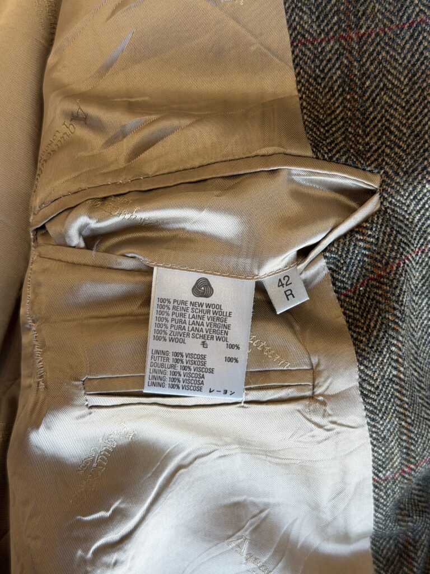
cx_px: 215
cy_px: 287
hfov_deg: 30.3
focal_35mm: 48
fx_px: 795
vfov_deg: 39.7
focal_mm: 6.76
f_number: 1.78
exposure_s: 1/72
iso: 100
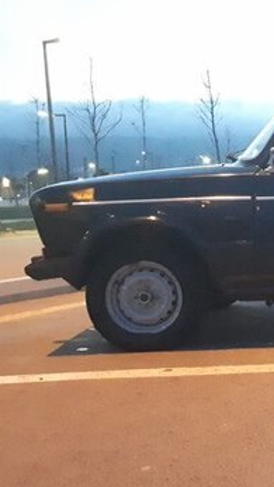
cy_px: 260
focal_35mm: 56
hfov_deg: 18.1
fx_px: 724
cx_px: 454
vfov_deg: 37.2
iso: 1250
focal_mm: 3.6
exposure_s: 1/17
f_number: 1.9
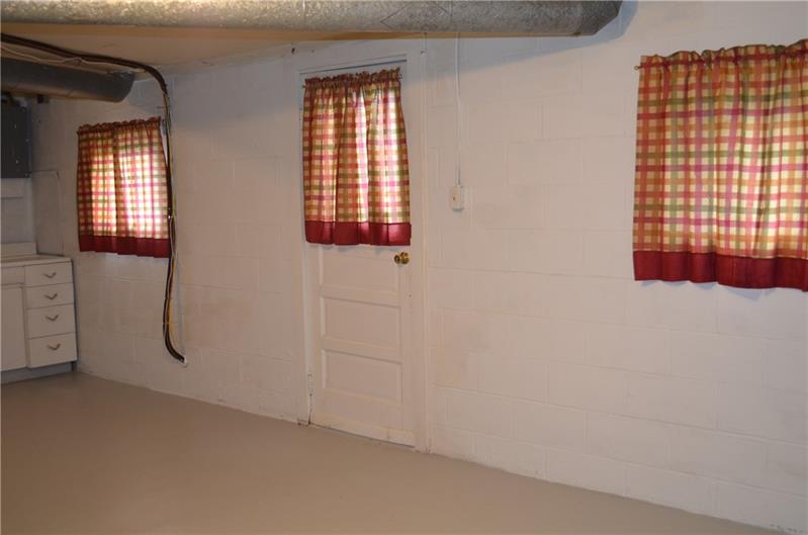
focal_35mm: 39
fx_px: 873
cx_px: 404
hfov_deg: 49.6
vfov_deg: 34.1
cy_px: 268
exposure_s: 1/60
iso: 720
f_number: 4.2
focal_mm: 26
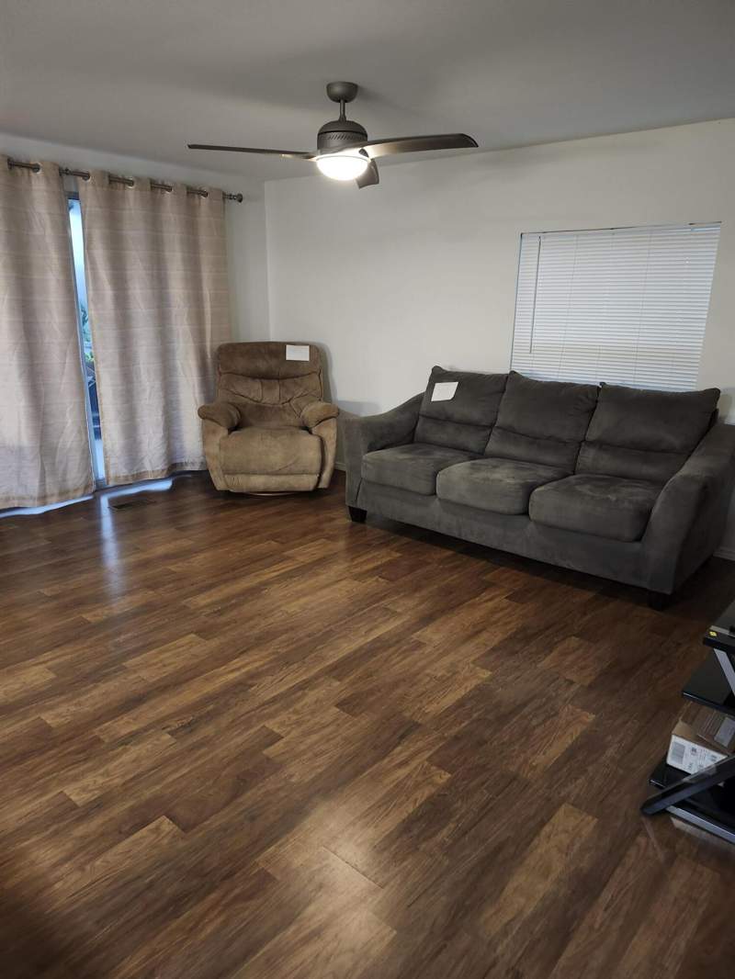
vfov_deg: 73.9
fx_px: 651
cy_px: 490
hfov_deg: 58.9
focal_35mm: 23
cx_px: 368
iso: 800
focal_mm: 5.54
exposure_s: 1/24
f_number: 1.8
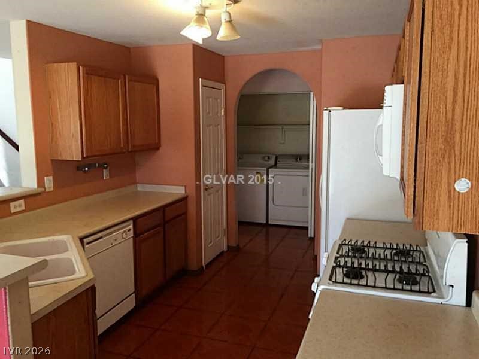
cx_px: 240
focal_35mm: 29
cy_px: 180
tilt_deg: -7.9
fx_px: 401
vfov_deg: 48.2
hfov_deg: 61.7
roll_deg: -1.2
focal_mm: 4.15
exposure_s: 1/30
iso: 125
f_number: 2.2
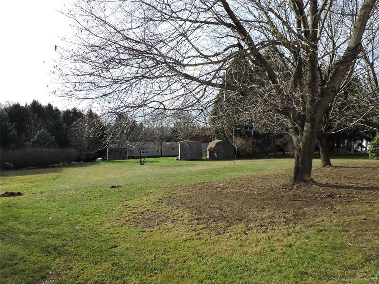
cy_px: 142
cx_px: 190
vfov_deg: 56.8
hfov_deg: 71.6
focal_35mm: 24
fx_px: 263
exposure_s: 1/640
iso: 100
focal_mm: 4.3
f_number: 3
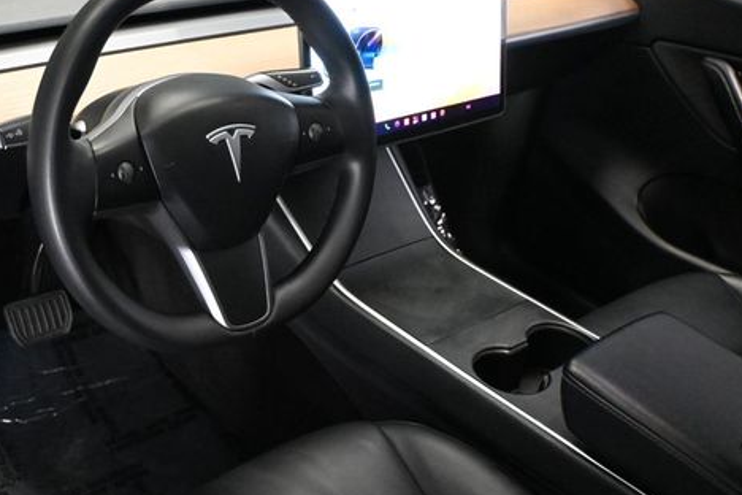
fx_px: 845
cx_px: 244
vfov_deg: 32.6
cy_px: 219
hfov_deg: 46.6
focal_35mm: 41
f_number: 3.8
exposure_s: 1/60
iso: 7200
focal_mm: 20
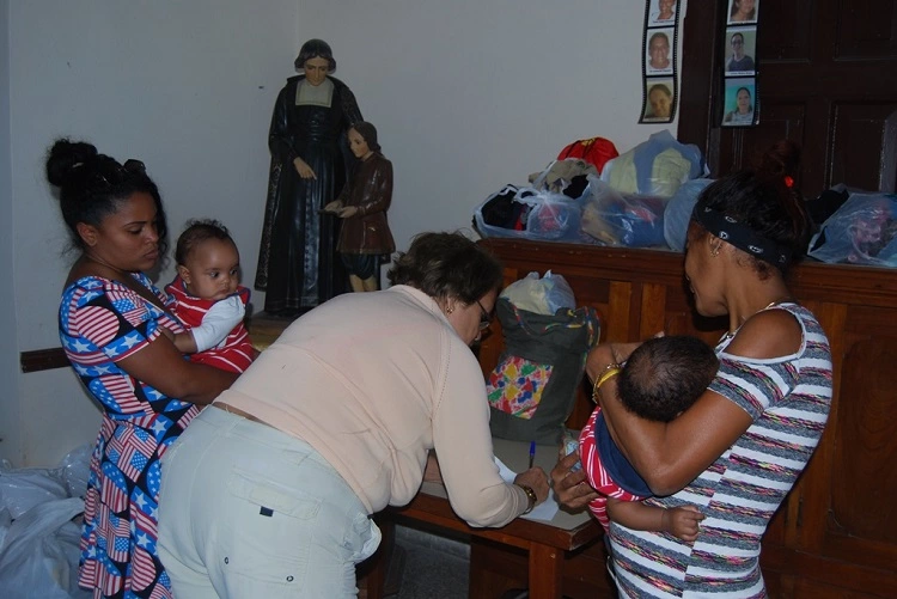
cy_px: 300
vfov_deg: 34.3
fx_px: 972
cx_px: 448
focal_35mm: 39
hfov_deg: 49.5
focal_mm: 26
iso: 200
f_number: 4.2
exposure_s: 1/60
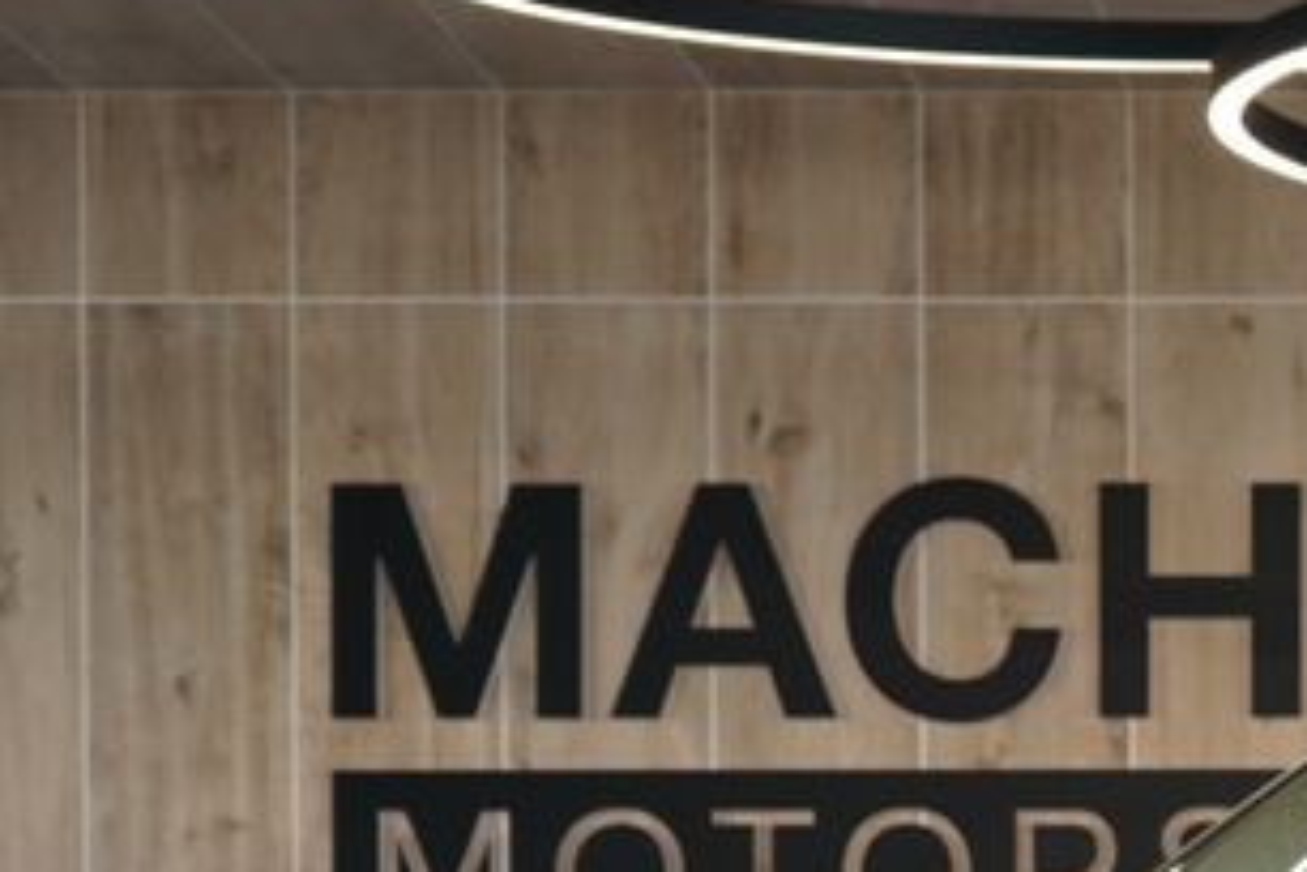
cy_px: 1417
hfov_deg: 9.6
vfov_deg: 6.4
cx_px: 1768
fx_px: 7660
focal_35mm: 211
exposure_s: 1/80
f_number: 5.6
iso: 2000
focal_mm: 63
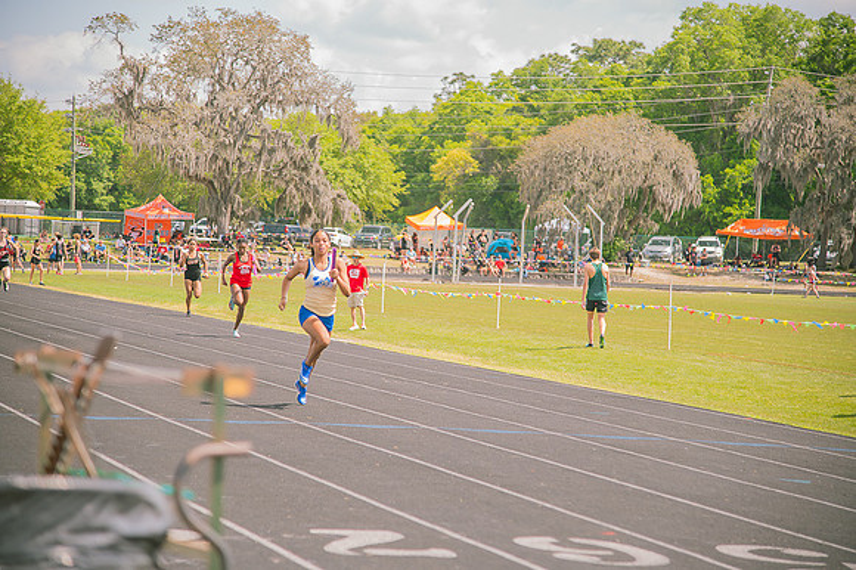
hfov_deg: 19.5
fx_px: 2495
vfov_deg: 13.0
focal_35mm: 105
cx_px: 428
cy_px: 285
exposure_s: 1/200
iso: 200
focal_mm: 105
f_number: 4
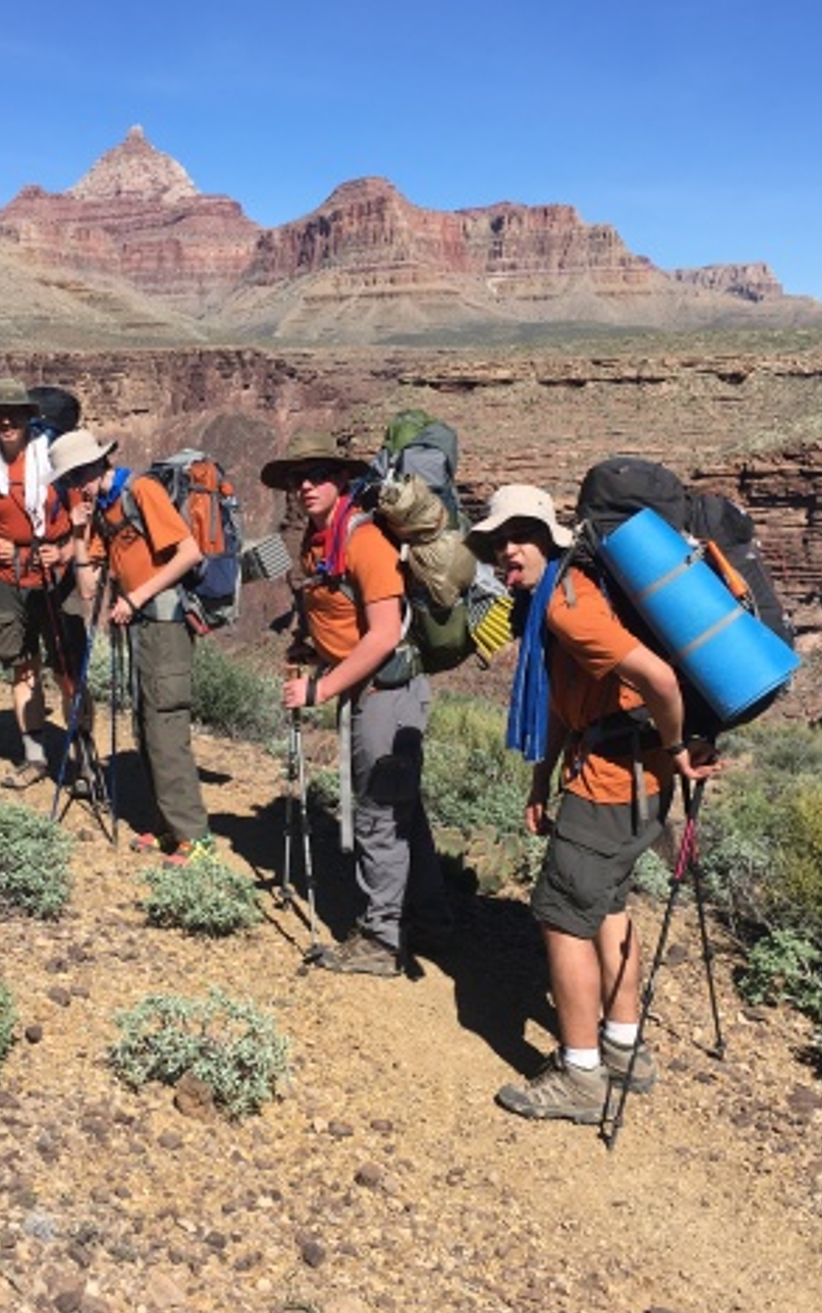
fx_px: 1504
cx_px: 306
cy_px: 642
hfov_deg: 30.4
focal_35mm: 42
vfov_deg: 47.2
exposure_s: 1/1570
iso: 25
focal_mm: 4.15
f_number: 2.2
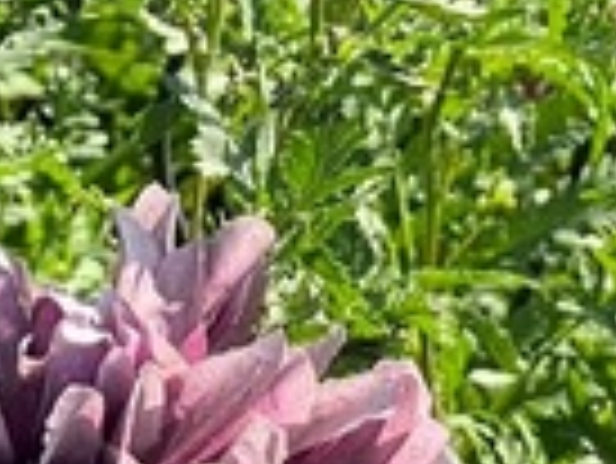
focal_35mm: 304
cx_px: 0
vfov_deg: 4.9
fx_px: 5414
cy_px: -275
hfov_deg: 6.5
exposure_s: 1/444
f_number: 2
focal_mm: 6
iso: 20
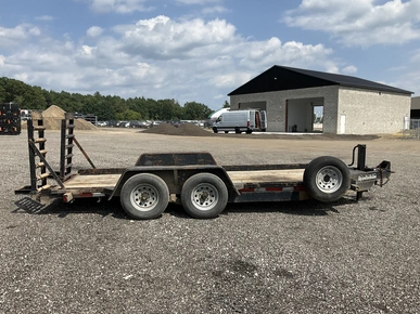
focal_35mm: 30
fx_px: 364
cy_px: 156
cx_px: 209
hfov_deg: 60.0
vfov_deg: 46.8
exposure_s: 1/2320
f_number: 1.8
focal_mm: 3
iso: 25
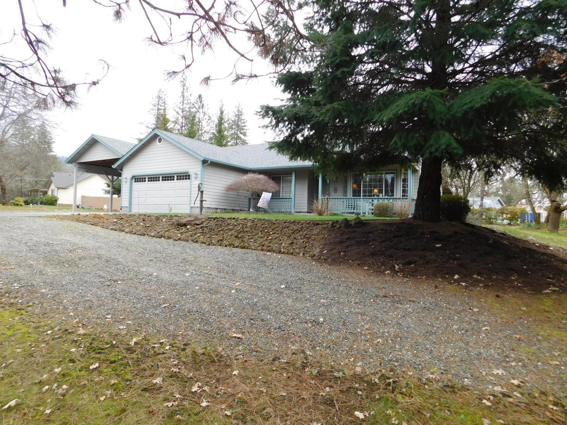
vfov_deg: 58.9
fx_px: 377
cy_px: 212
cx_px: 284
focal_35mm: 23
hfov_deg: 73.9
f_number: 3
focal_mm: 4
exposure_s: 1/320
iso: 125
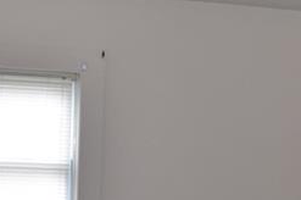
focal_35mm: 112
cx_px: 379
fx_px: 935
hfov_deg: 17.3
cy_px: 240
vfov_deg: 11.9
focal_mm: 18
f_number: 5.6
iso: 800
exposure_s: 1/125
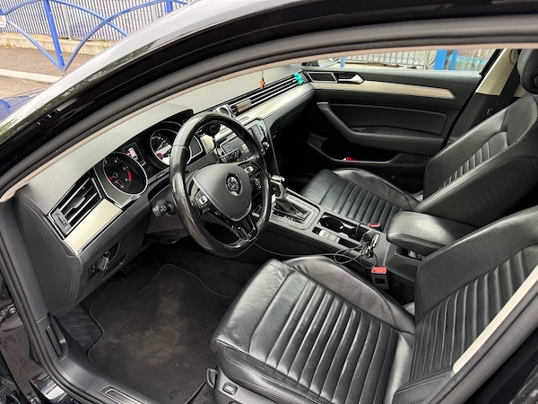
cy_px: 202
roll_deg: +0.1
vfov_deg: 56.8
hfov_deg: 71.6
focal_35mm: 24
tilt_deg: -29.9
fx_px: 373
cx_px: 269
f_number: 1.78
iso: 200
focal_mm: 6.76
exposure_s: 1/161
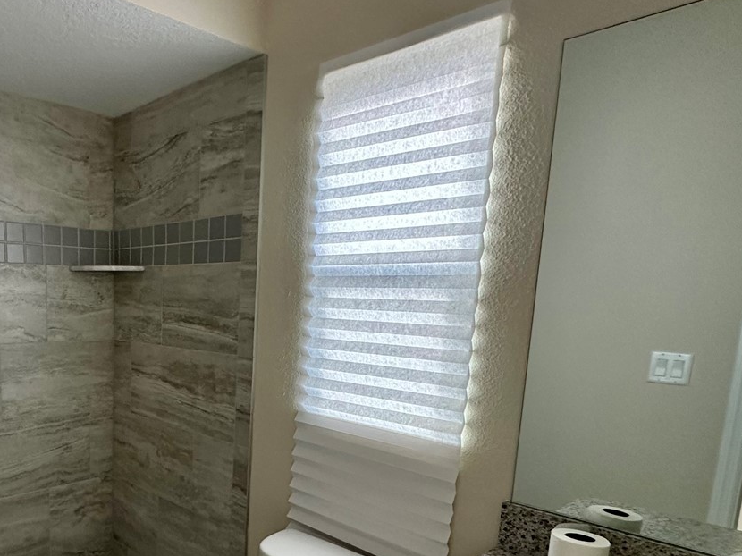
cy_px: 385
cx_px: 140
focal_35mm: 27
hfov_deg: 59.8
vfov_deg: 50.1
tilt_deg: -9.2
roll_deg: -0.5
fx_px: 579
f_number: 2.2
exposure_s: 1/60
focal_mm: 2.22
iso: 200
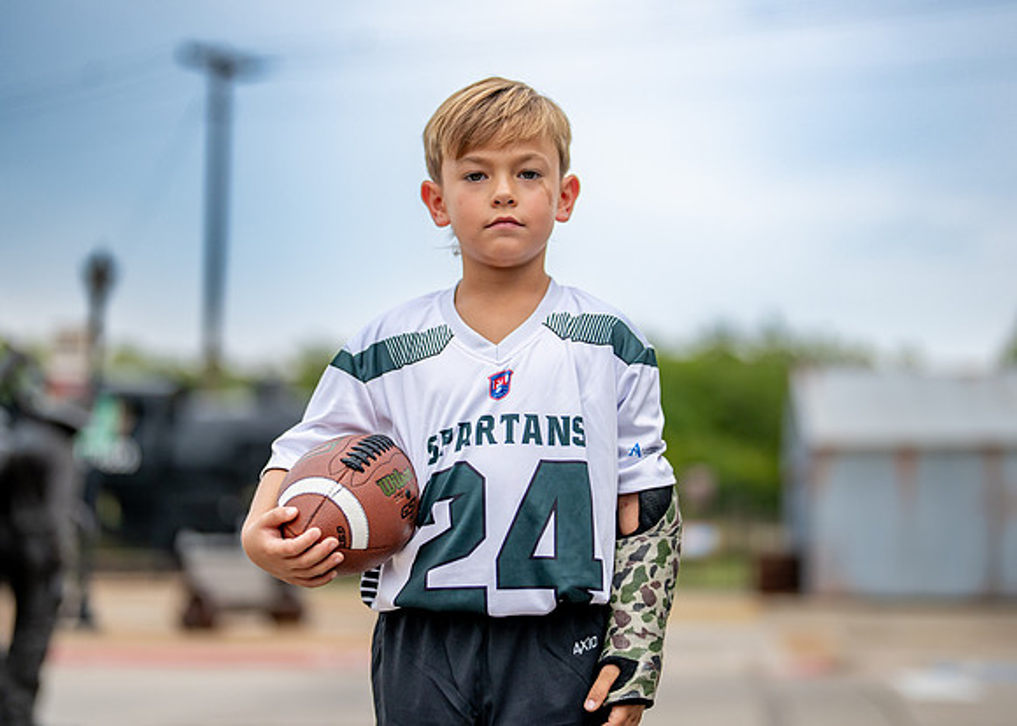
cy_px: 313
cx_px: 517
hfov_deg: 31.7
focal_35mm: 62
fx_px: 1790
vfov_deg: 22.9
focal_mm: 50
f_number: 1.2
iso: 250
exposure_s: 1/2000
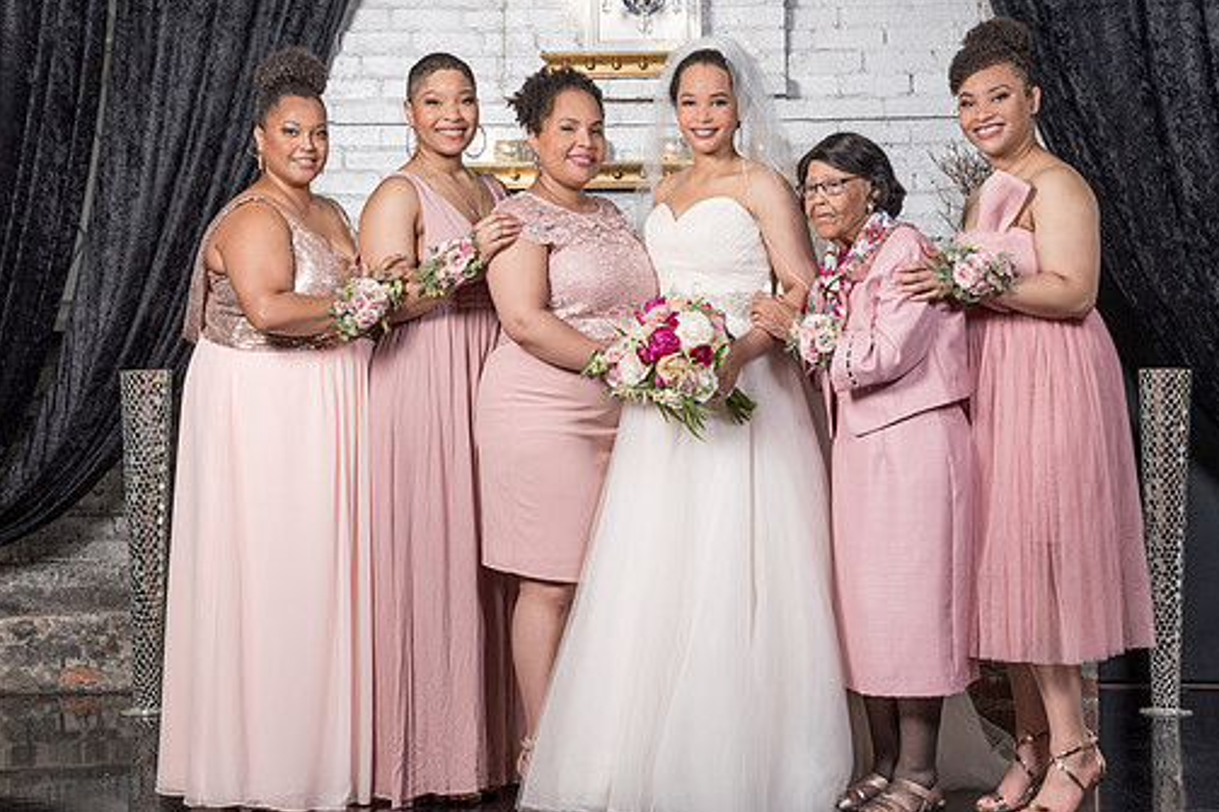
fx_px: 2607
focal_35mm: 77
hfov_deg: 26.3
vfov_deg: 17.7
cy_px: 330
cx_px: 639
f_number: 4
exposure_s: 1/200
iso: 100
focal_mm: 57
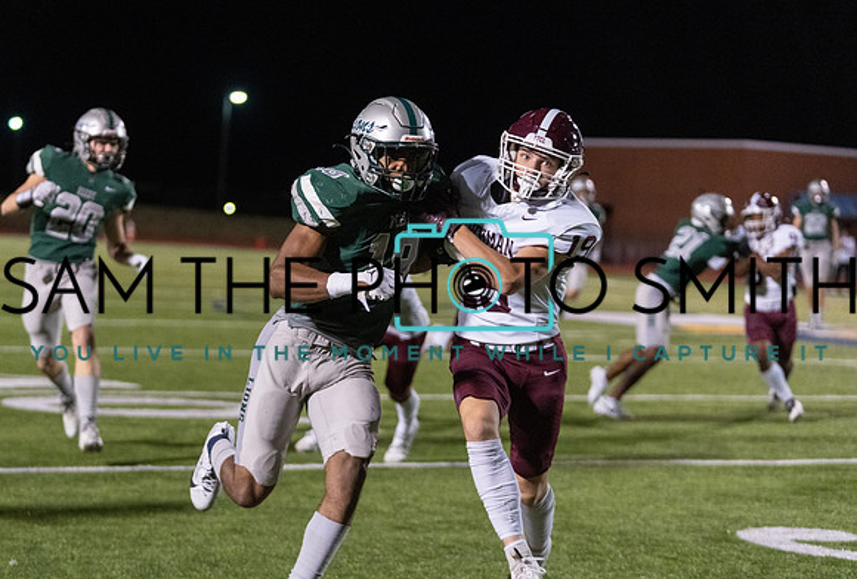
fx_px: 2821
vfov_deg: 11.7
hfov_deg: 17.2
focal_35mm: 118
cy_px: 215
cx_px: 311
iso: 5000
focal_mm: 93
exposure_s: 1/1000
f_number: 2.8
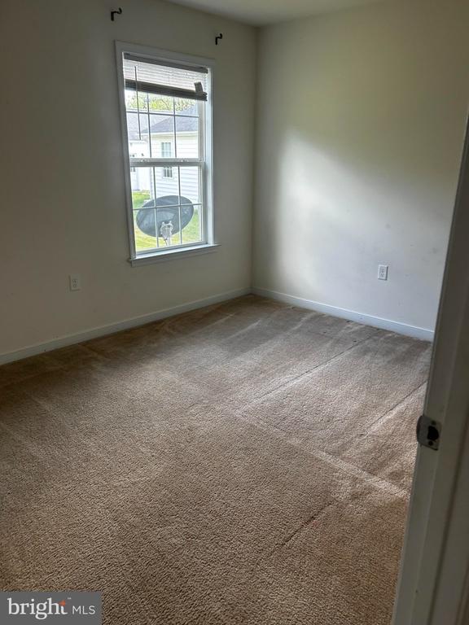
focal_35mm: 26
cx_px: 234
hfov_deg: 53.1
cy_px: 312
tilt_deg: -15.9
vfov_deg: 67.3
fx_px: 470
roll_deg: +0.5
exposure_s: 1/121
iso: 100
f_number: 1.5
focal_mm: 5.7
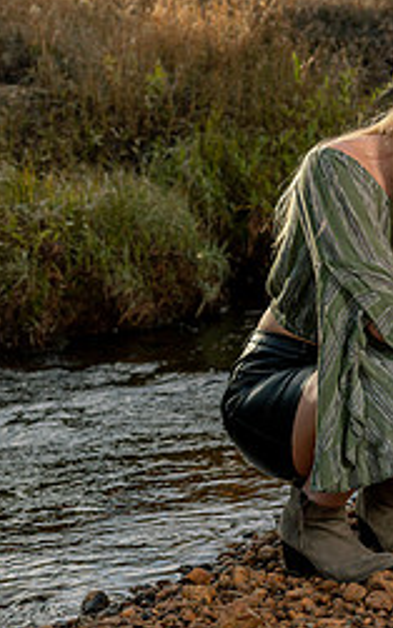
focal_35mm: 106
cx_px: 563
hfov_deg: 11.9
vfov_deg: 19.5
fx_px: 1815
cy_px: 169
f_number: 4.5
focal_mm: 45
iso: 100
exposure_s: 1/640
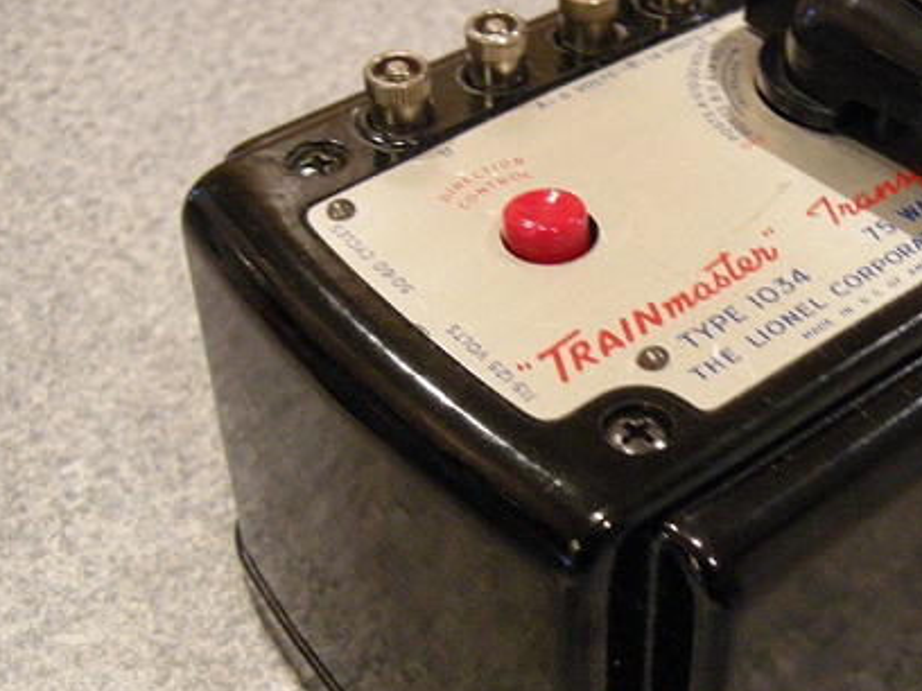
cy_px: 516
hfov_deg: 31.4
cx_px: 730
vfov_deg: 24.2
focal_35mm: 60
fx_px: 1598
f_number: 2.7
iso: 400
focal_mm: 7.5
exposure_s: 1/18
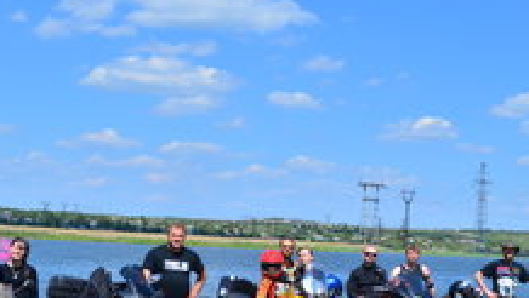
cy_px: 270
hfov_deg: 30.2
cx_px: 381
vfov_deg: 17.3
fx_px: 969
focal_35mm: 69
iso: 200
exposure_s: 1/1000
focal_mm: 24
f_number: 5.6
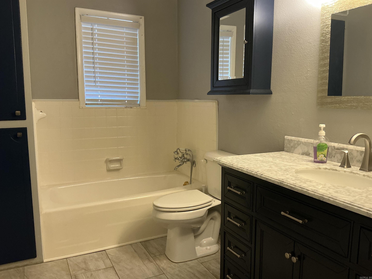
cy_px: 140
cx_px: 186
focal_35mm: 28
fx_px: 301
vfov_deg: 49.7
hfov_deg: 63.4
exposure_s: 1/60
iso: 160
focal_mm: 3
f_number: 1.8
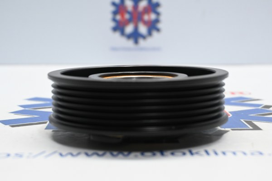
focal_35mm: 64
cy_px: 90
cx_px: 136
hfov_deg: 31.2
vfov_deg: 21.1
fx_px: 487
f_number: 6
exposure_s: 1/60
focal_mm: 43
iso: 1800
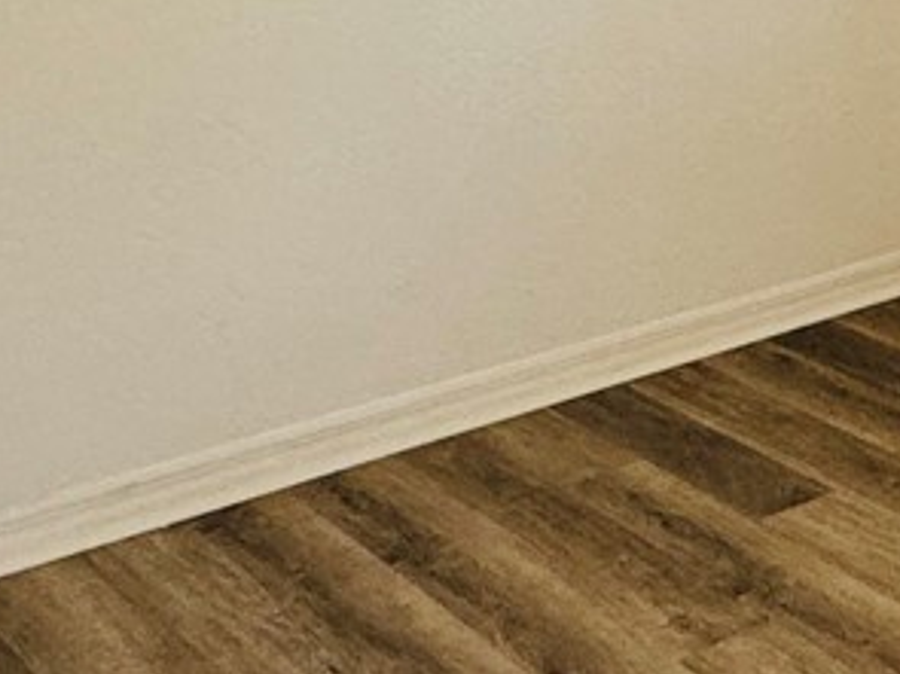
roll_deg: -0.1
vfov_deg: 17.9
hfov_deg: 21.8
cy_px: -247
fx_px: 1975
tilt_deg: -3.7
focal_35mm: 76
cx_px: 1318
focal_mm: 2.22
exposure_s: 1/120
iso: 200
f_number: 2.2
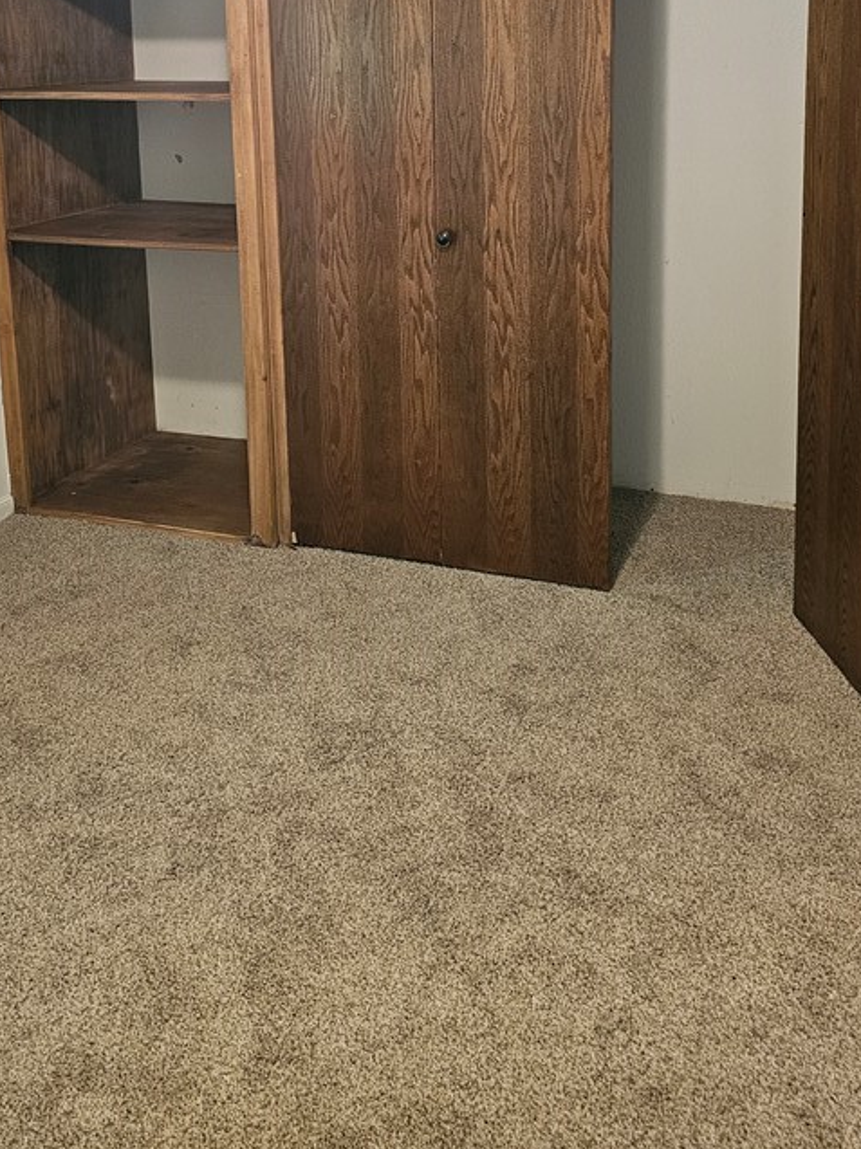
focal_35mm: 37
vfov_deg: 47.5
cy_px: 236
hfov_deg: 38.6
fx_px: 1228
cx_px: 422
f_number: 1.7
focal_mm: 6.3
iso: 640
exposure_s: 1/24
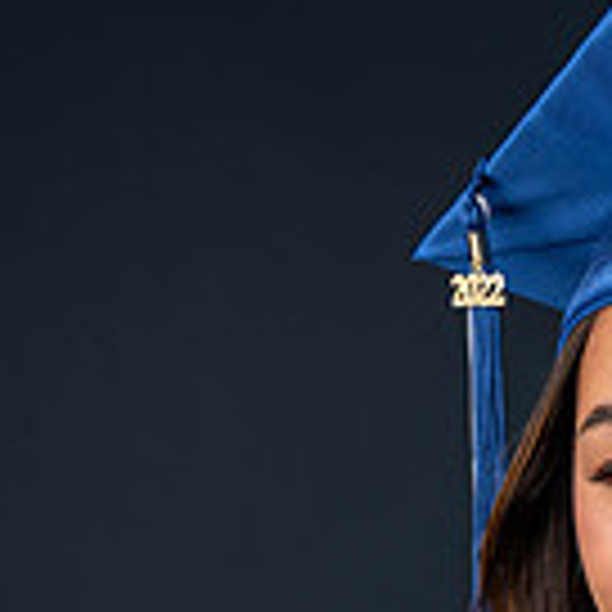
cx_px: 648
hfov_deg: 11.0
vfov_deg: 10.9
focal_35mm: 157
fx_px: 3140
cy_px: 774
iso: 200
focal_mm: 56
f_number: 5.6
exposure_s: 1/100
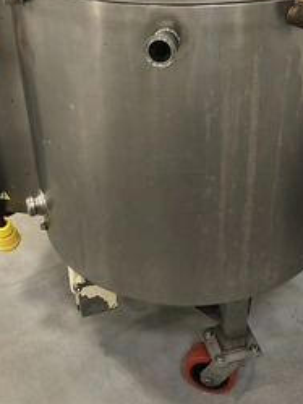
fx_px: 525
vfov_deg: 41.3
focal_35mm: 45
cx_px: 177
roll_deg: +1.6
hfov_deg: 32.1
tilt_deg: -26.6
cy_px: 123
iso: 100
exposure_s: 1/15
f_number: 1.8
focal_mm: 3.99
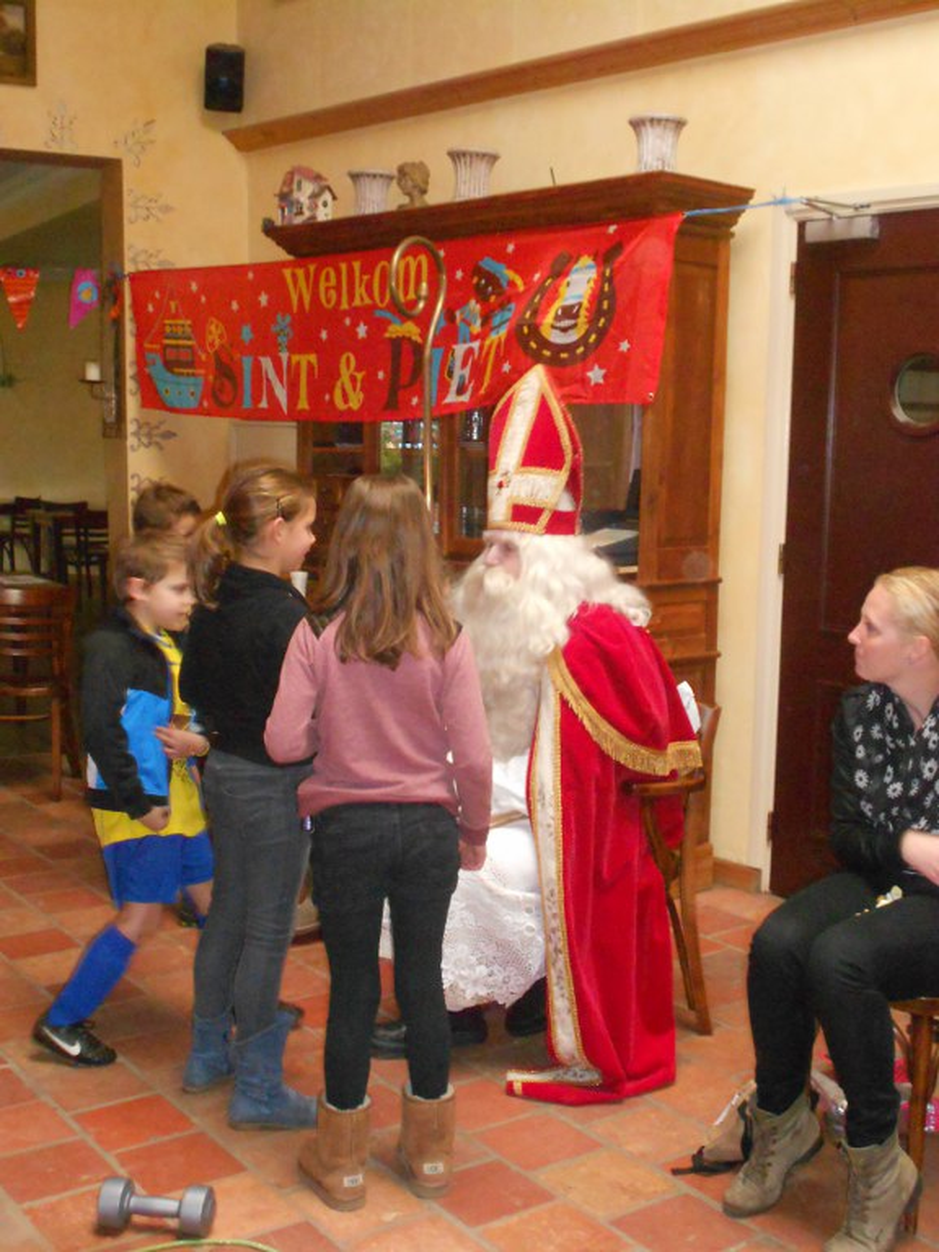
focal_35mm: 43
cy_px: 626
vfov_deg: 43.9
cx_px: 470
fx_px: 1555
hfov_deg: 33.6
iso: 1000
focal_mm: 7.7
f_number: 4.2
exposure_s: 1/30
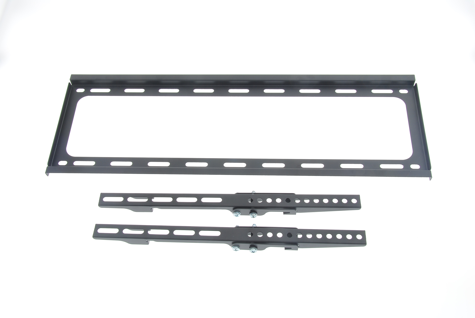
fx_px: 515
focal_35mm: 39
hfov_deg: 49.5
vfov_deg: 34.3
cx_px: 238
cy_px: 159
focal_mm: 26
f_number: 16
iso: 100
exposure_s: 1/100
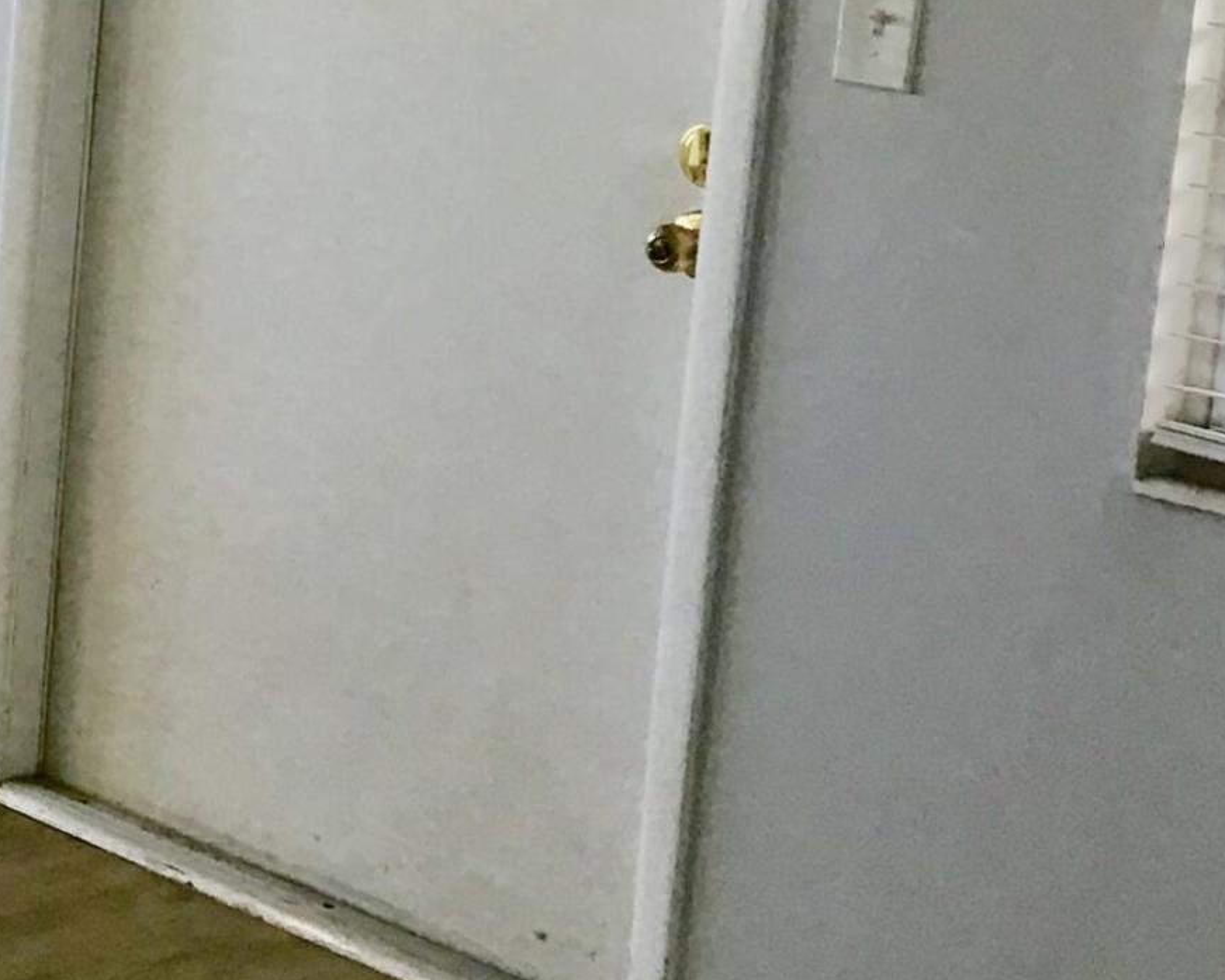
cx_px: -661
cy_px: 96
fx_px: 3626
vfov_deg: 15.2
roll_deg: -2.6
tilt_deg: -7.7
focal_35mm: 100
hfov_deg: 17.1
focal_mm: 3.3
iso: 25
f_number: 2.4
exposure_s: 1/40
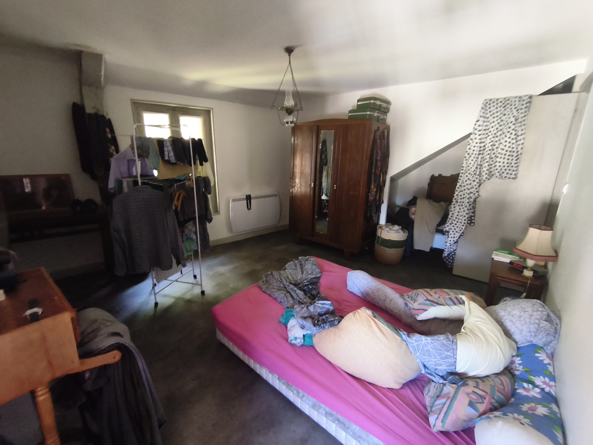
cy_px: 222
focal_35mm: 15
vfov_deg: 81.8
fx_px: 257
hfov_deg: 98.1
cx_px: 296
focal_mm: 1.65
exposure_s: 1/25
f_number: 2.2
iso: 800
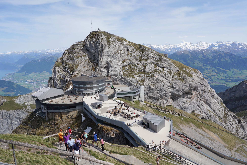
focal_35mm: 24
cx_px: 124
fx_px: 165
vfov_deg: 53.1
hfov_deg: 73.7
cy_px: 82
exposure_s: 1/100
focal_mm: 24
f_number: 14
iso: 100
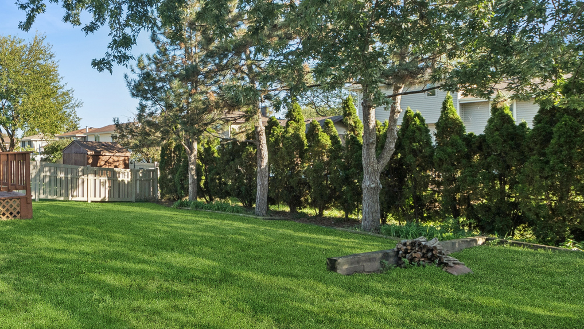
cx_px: 131
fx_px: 387
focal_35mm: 25
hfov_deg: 68.2
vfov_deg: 46.0
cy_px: 153
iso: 400
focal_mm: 10
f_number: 8
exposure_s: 1/320
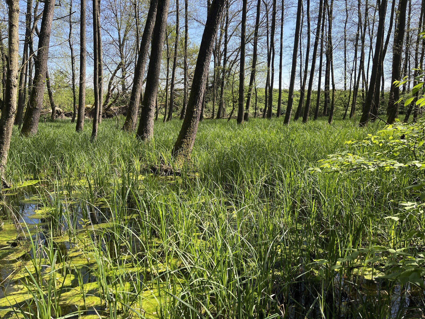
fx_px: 319
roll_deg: +1.4
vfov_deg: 53.1
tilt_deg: -8.6
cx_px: 212
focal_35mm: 26
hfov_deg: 67.3
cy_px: 160
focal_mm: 5.1
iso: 50
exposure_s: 1/871
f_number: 1.6
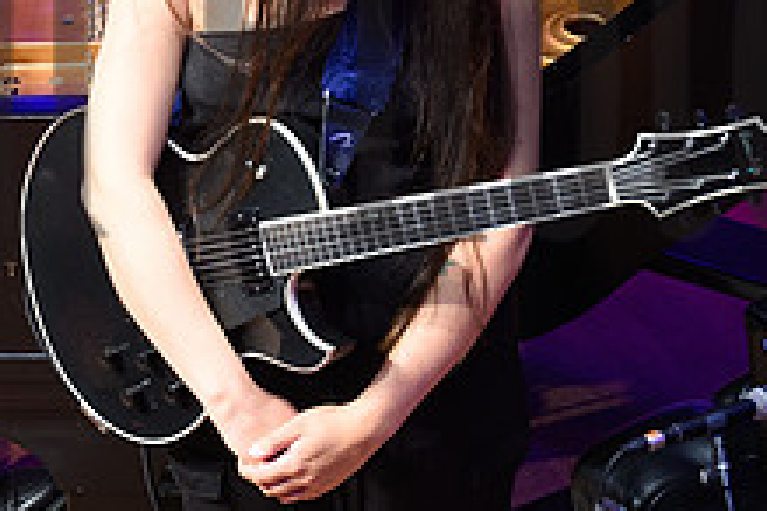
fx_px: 8458
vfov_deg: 3.5
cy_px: 58
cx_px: 56
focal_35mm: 397
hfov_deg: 5.2
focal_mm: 150
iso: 1600
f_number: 5.6
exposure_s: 1/100
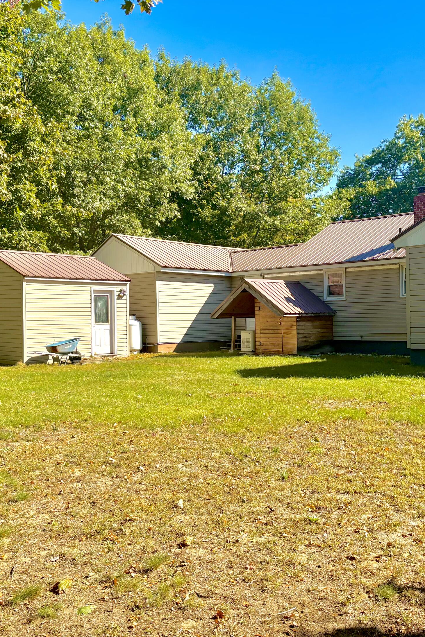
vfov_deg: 51.9
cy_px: 322
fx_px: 655
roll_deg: +1.2
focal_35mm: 37
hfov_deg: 35.6
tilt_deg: -0.2
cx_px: 280
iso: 50
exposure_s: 1/1567
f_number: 1.6
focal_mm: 5.96
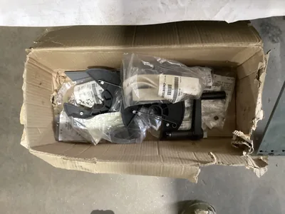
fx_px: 255
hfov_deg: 58.4
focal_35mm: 31
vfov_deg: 45.4
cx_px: 142
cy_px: 107
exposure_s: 1/25
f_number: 2.4
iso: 640
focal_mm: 3.3
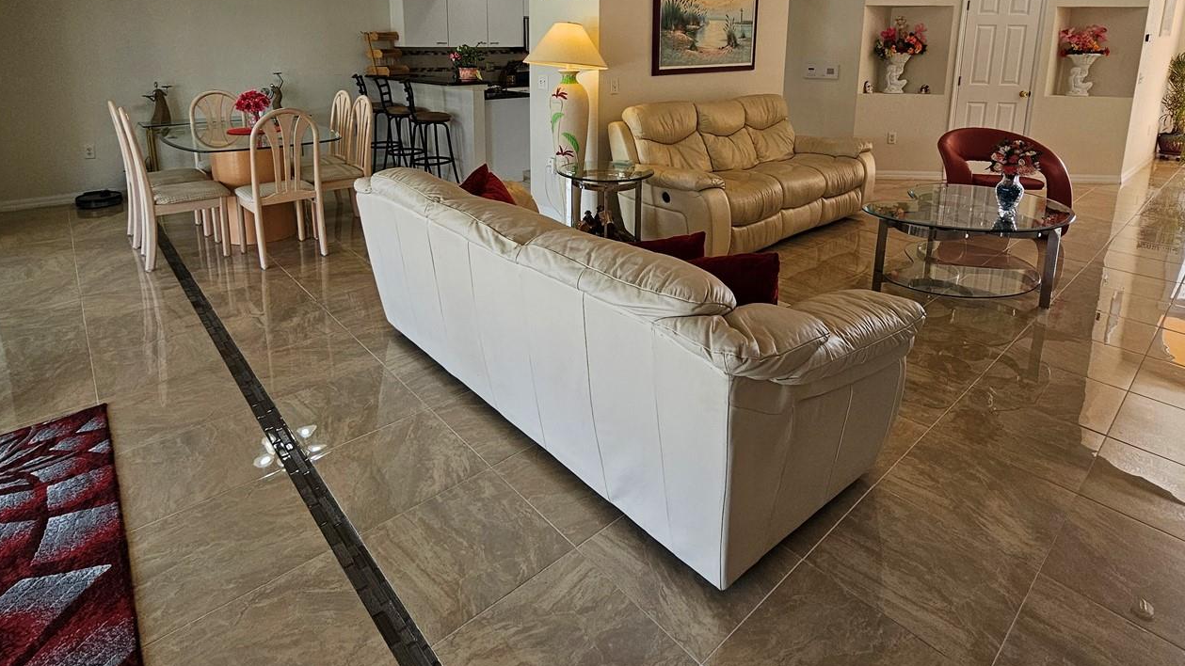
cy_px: 144
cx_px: 598
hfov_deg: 92.7
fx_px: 566
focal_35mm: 18
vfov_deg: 57.0
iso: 64
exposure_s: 1/120
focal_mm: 2.2
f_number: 2.2
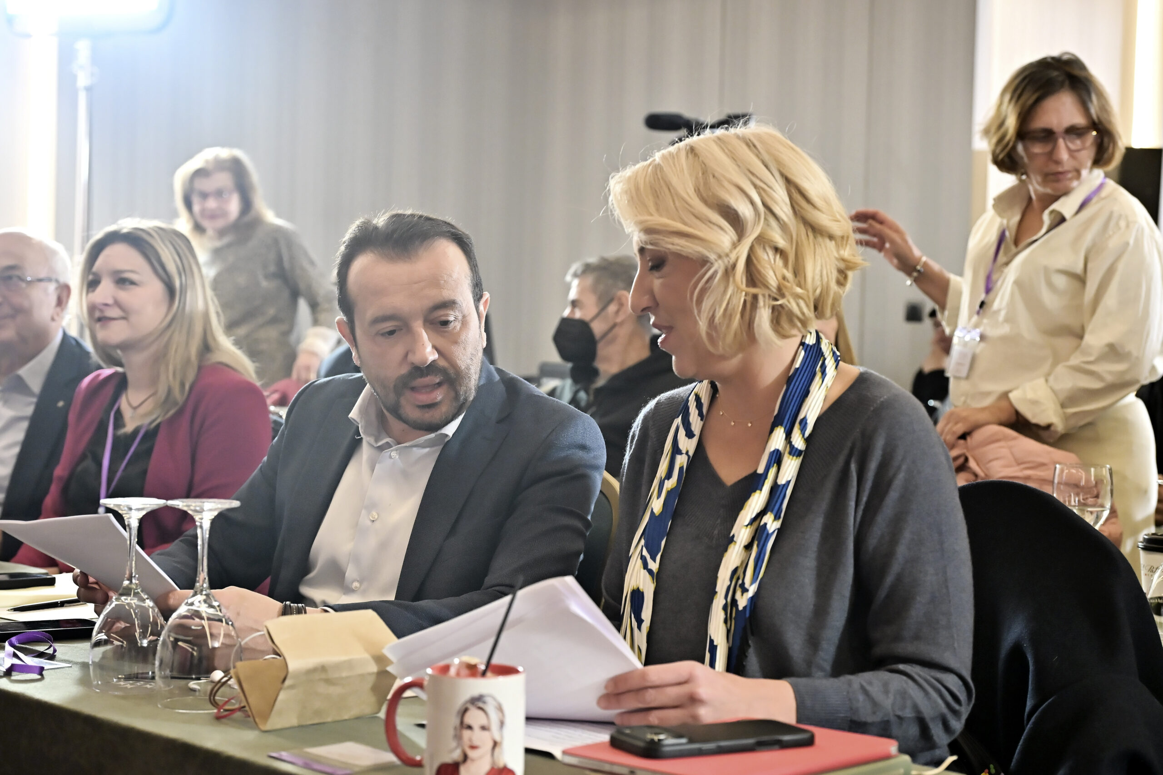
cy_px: 388
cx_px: 582
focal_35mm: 59
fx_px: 1906
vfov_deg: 23.0
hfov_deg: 33.9
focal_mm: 59
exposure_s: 1/250
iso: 3600
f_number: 4.5
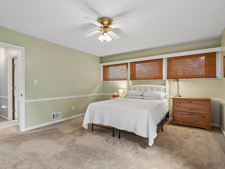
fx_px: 117
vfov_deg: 71.6
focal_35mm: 18
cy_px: 86
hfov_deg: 87.7
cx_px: 116
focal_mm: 16
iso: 800
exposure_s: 1/20
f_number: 8
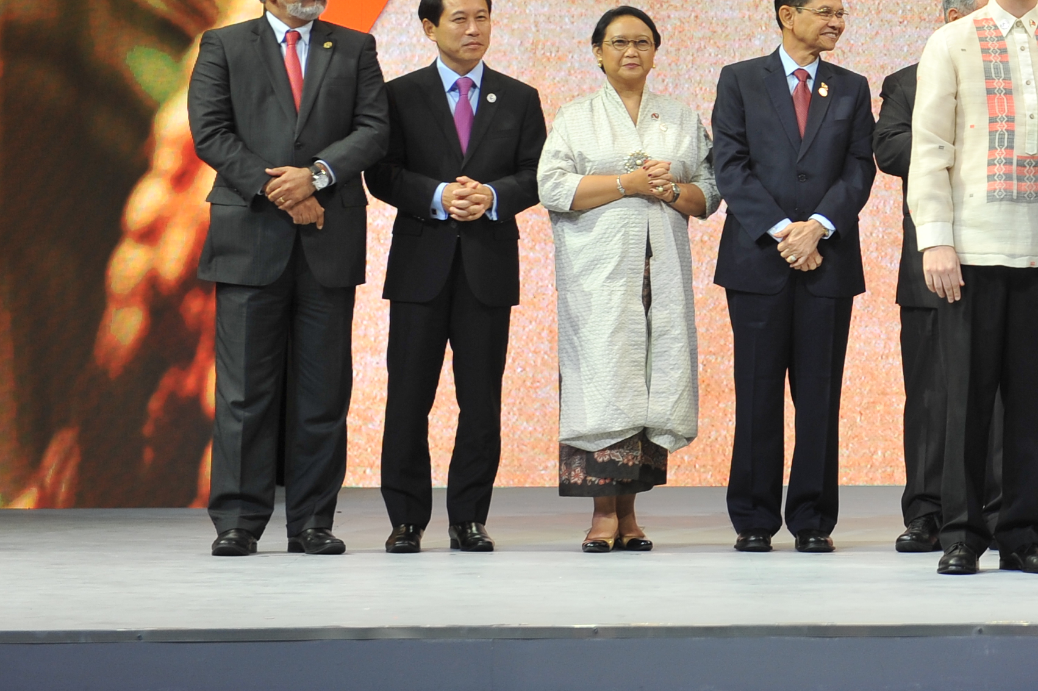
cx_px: 1256
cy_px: -38
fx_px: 4467
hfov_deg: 12.9
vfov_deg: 8.8
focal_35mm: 155
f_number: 4
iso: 500
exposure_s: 1/100
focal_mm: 62
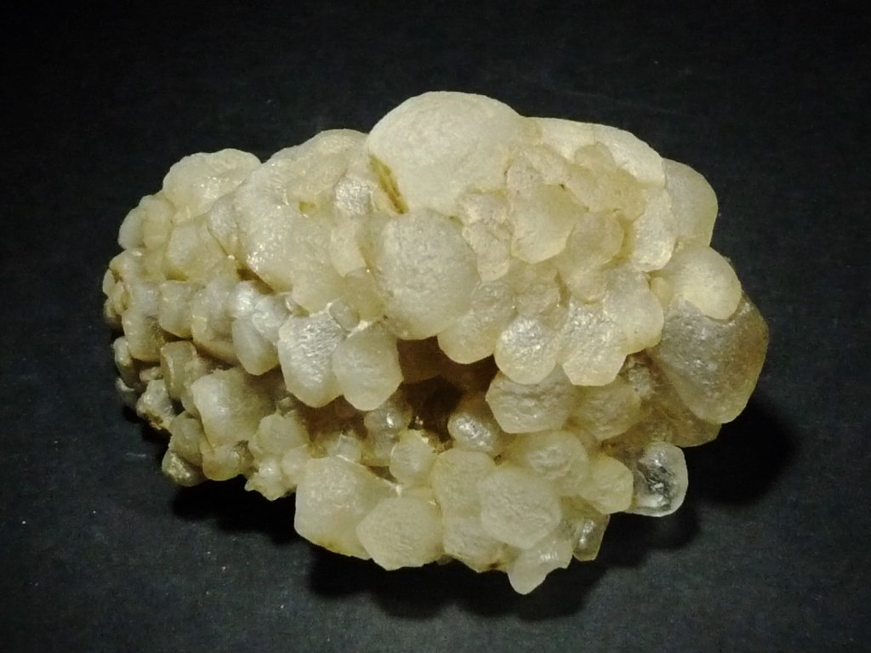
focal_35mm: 40
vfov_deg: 36.0
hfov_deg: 46.8
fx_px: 1006
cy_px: 326
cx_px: 436
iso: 800
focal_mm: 4.9
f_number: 2.8
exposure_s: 1/15
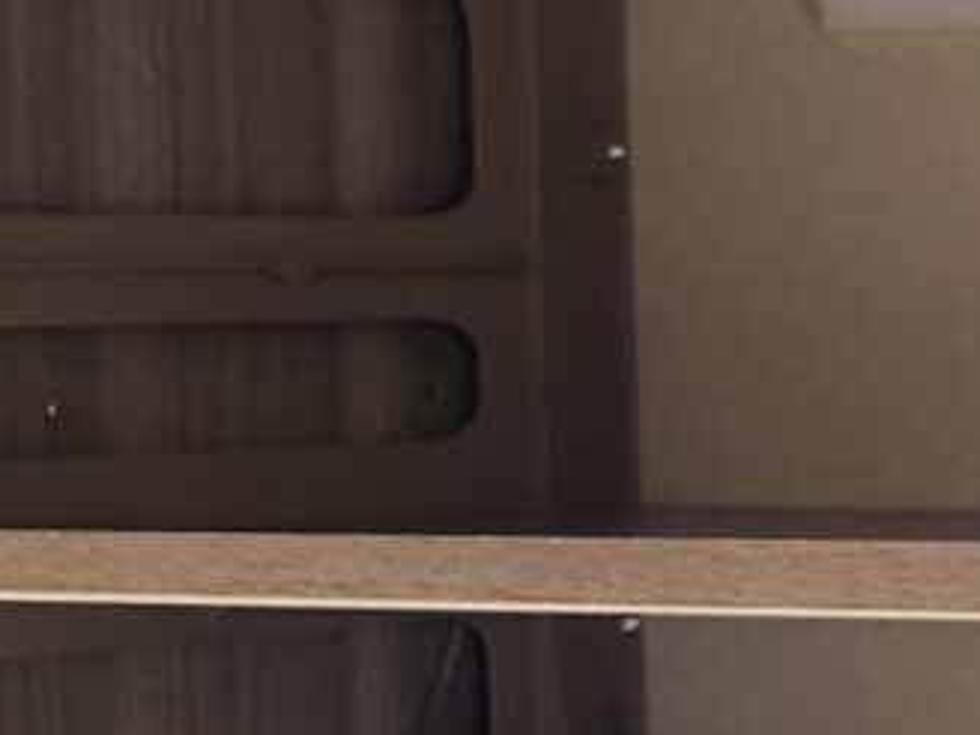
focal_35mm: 150
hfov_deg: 10.0
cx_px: 2886
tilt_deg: +0.4
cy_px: 430
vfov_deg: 9.9
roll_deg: +2.6
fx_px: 4247
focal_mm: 6.86
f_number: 1.78
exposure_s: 1/121
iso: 125
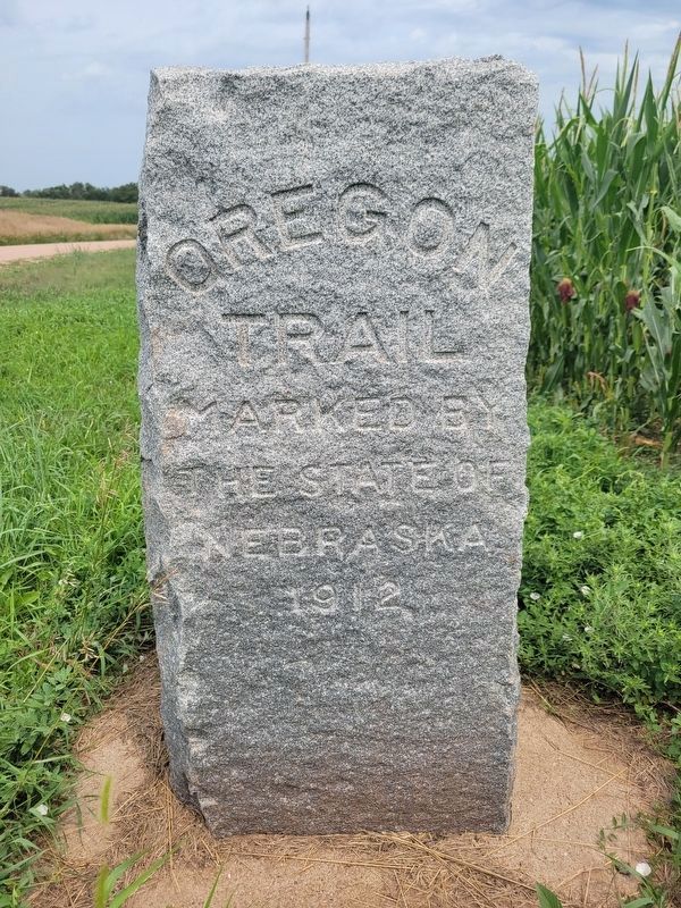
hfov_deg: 53.1
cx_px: 340
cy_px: 454
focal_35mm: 26
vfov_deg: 67.3
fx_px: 682
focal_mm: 5.4
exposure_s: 1/1946
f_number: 1.8
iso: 40
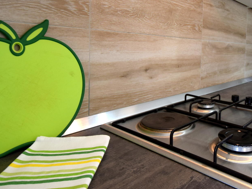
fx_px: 204
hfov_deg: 59.8
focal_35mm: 28
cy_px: 51
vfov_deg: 48.1
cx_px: 191
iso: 500
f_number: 4
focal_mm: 10
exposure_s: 1/60
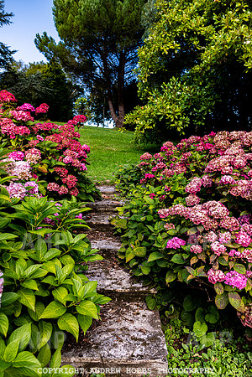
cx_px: 126
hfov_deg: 53.1
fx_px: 252
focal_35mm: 24
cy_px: 188
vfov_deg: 73.7
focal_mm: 24
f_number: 5.6
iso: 400
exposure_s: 1/400
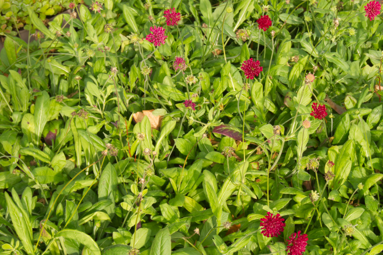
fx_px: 798
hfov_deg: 27.0
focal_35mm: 75
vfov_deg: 18.2
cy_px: 128
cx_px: 192
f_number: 13
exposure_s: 1/80
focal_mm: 50
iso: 200
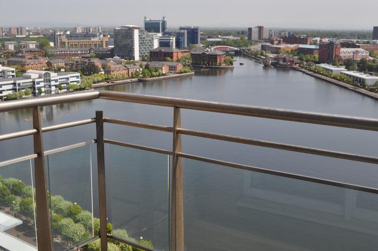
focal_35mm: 42
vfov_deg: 31.8
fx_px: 440
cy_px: 126
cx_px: 189
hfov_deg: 46.5
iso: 200
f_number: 9
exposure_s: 1/320
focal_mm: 28
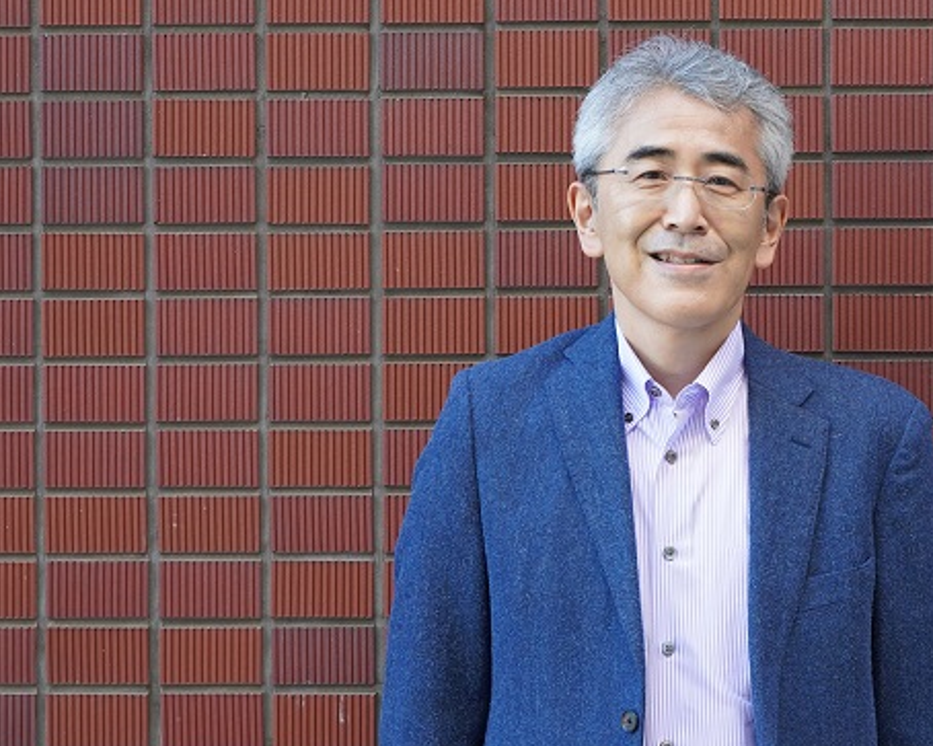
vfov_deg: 28.6
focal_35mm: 53
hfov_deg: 34.8
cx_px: 677
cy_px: 372
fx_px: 1463
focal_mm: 38
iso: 500
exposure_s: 1/160
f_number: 4
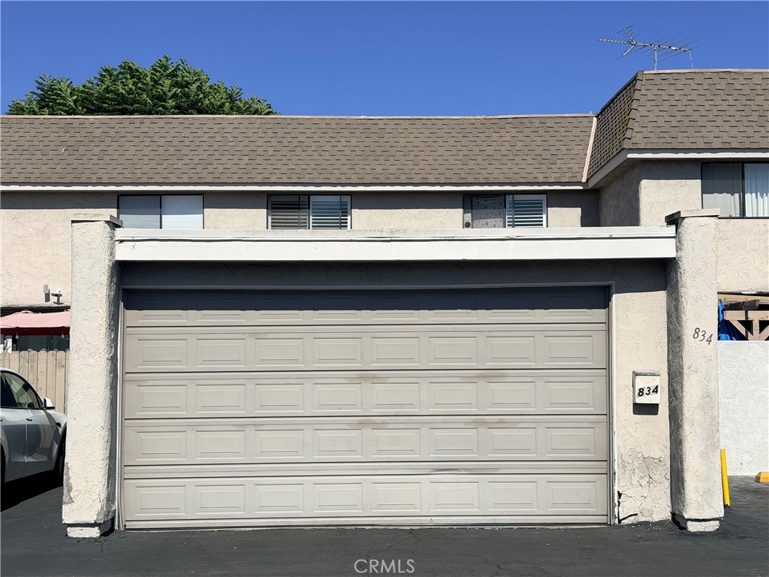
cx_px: 384
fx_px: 1066
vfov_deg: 30.3
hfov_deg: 39.7
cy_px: 288
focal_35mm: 48
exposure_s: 1/11364
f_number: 1.78
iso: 64
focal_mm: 6.76
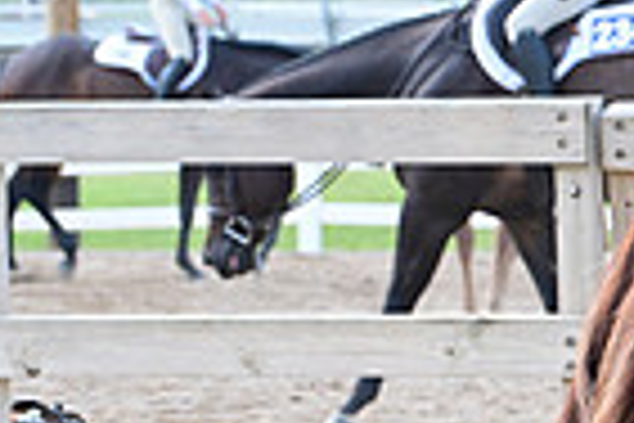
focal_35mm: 477
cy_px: 25
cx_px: 1290
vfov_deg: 2.9
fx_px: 8400
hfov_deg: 4.3
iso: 1000
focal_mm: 116
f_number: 7.1
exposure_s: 1/640
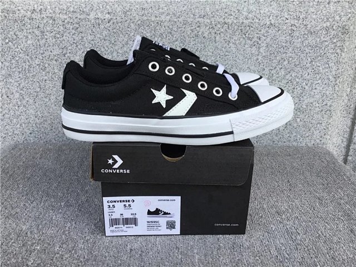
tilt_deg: -19.9
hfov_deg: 58.4
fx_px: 319
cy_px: 134
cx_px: 178
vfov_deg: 45.4
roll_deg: -1.5
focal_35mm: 31
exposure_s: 1/252
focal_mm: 3.3
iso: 25
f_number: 2.4
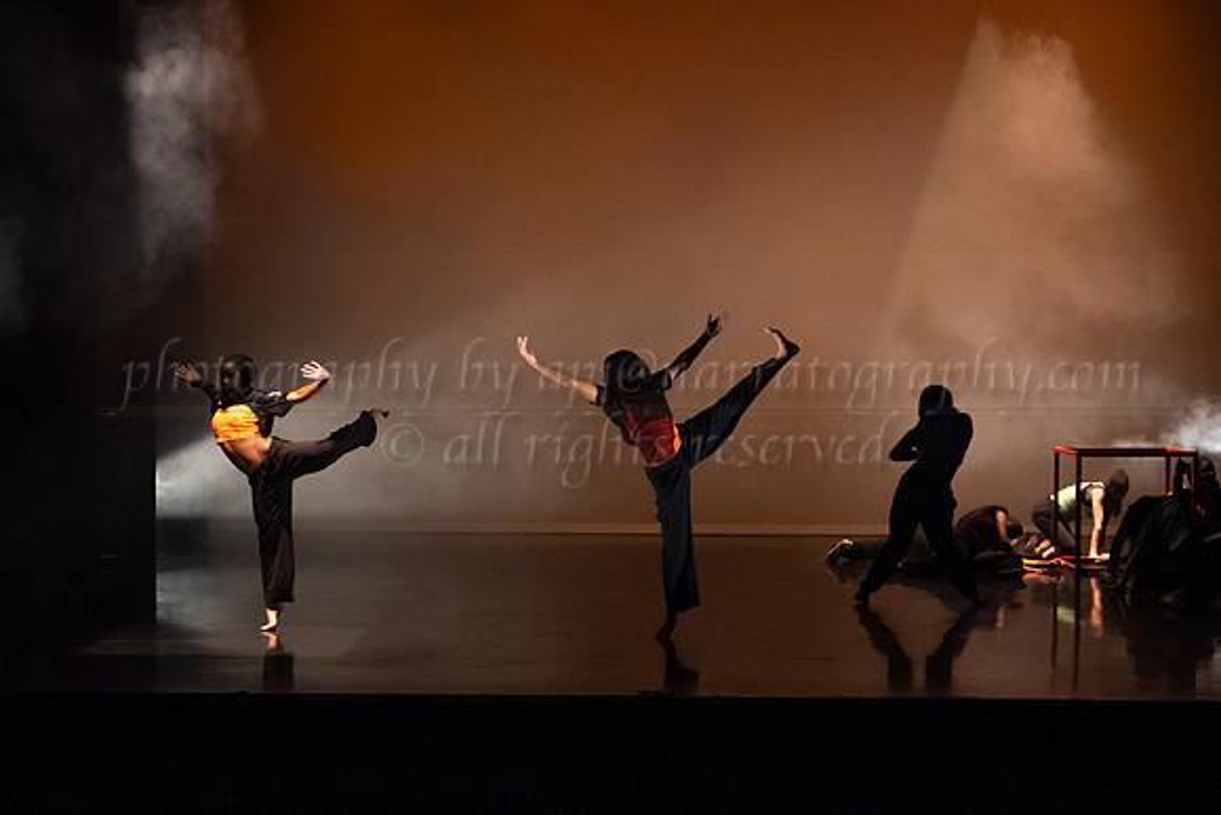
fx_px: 2240
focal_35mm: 66
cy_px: 464
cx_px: 695
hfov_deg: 30.5
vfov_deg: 20.6
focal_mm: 58
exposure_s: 1/200
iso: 4000
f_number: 3.5
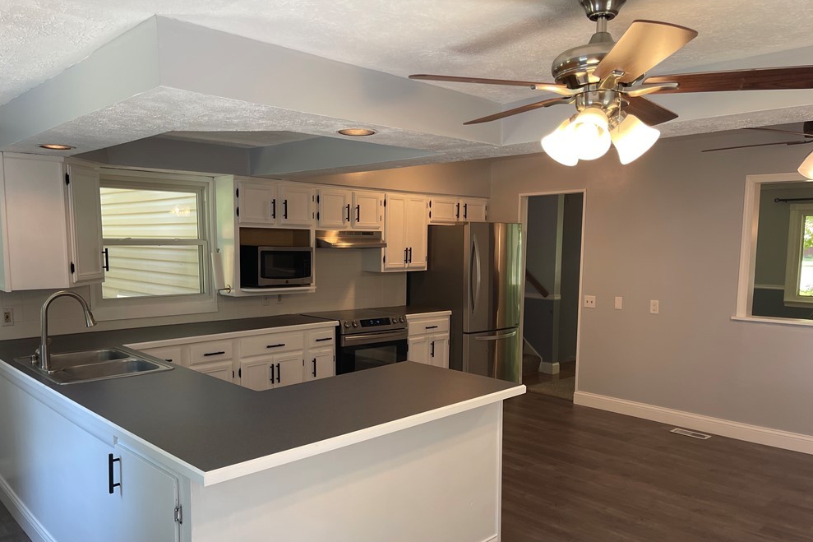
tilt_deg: -6.8
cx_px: 395
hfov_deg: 65.5
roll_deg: -1.0
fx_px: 632
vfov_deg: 46.2
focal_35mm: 28
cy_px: 313
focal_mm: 5.1
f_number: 1.6
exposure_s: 1/120
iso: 100
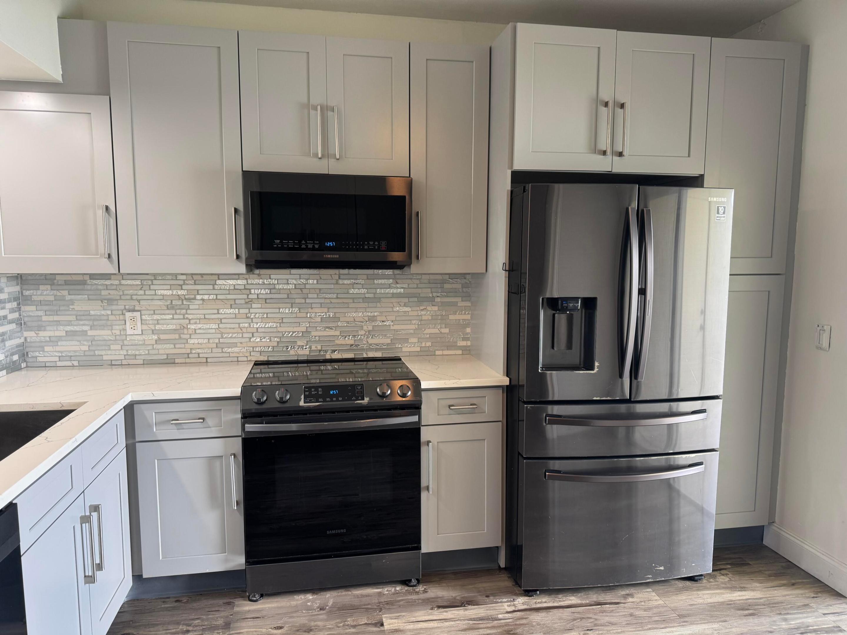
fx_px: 587
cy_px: 318
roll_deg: -0.3
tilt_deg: -7.7
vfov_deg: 56.8
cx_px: 424
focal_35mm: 24
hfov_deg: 71.6
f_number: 1.78
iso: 125
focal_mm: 6.76
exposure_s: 1/60
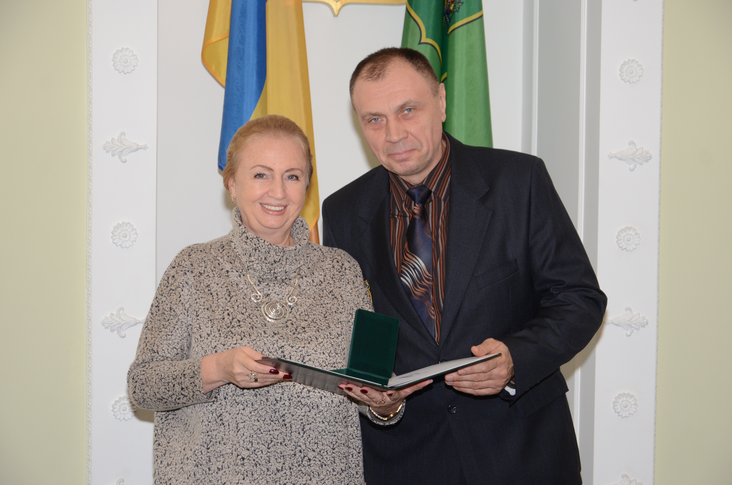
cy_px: 242
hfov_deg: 23.4
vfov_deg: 15.6
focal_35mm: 87
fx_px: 1765
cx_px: 366
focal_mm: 58
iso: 800
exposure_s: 1/200
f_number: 5
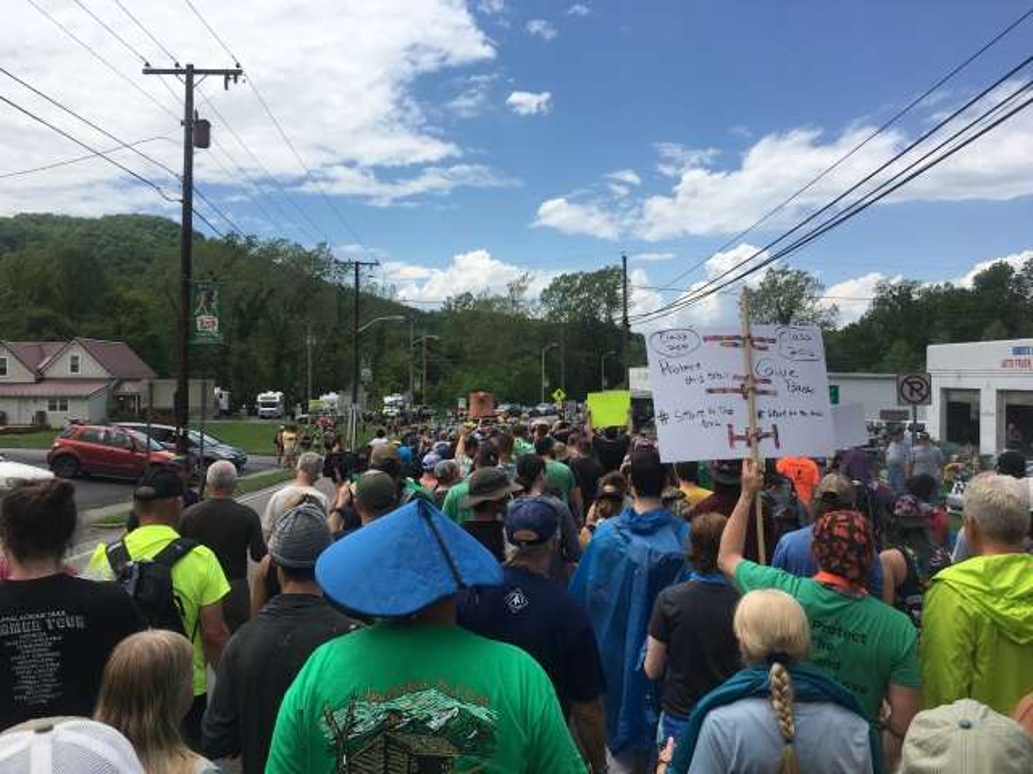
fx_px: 865
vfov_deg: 48.2
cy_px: 387
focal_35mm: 29
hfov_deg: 61.7
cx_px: 516
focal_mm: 4.15
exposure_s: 1/2137
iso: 25
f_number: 2.2
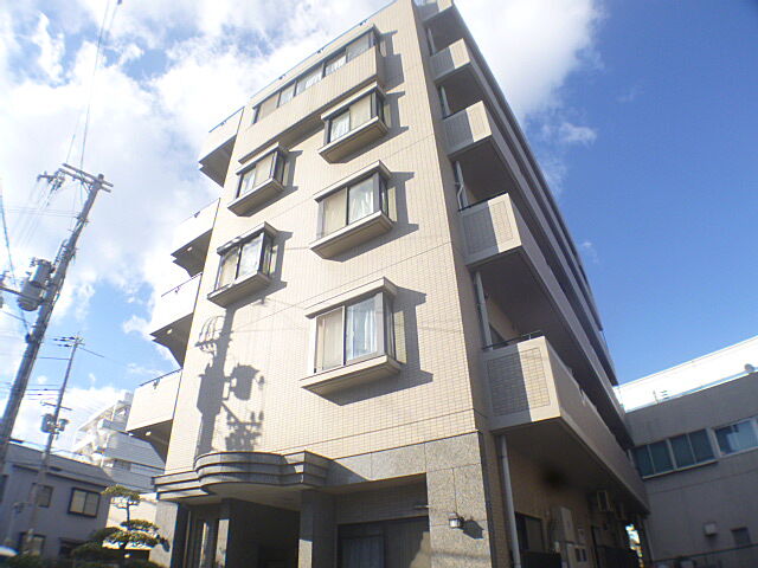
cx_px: 379
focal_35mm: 32
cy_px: 284
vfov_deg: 44.2
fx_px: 701
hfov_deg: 56.8
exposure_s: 1/800
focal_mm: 5.7
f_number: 2.9
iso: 100
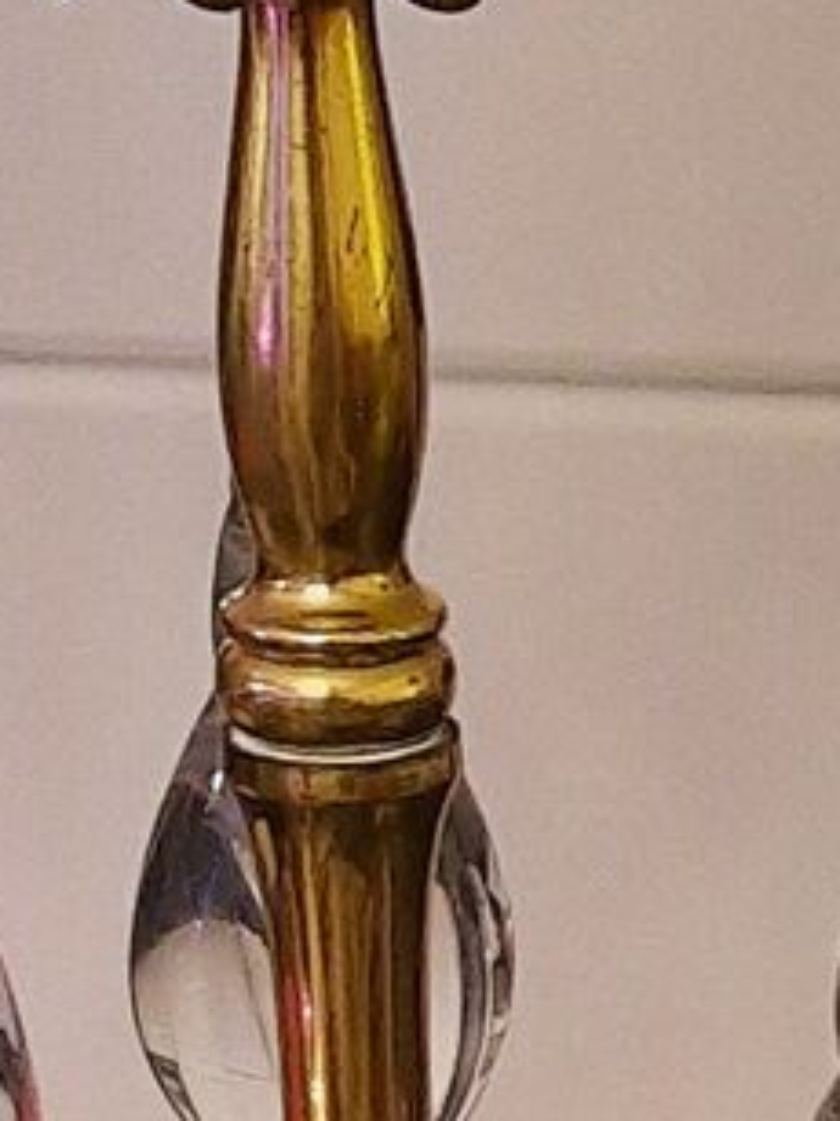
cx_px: 961
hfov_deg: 9.0
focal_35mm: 163
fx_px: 5278
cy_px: 1797
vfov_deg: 11.5
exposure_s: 1/25
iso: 320
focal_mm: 4.6
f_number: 2
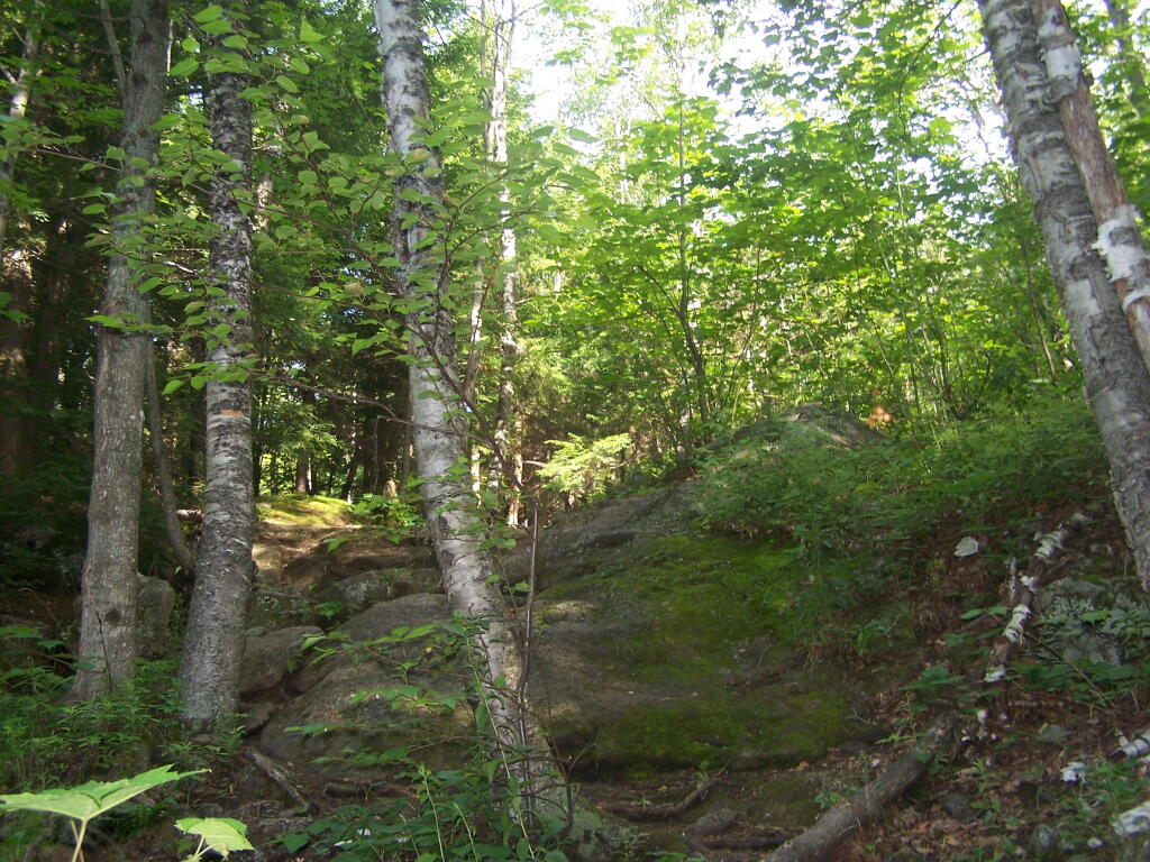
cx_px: 575
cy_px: 431
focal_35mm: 38
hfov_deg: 49.0
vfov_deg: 37.7
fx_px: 1262
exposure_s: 1/125
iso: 140
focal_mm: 6.3
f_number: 2.8
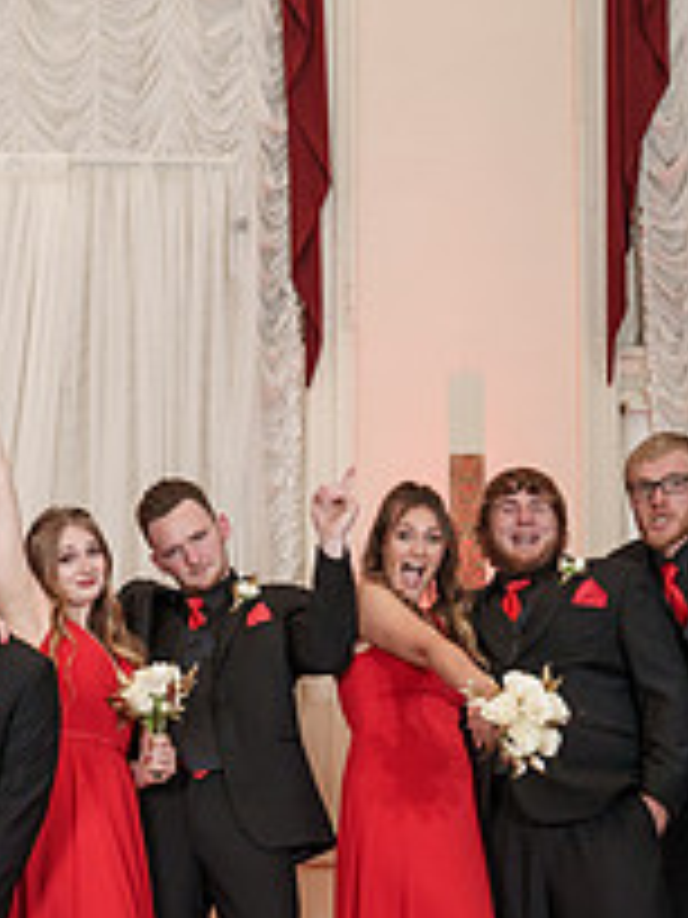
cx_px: -117
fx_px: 2067
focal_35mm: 78
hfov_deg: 18.0
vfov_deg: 24.6
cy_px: 754
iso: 2000
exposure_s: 1/160
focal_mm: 28
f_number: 4
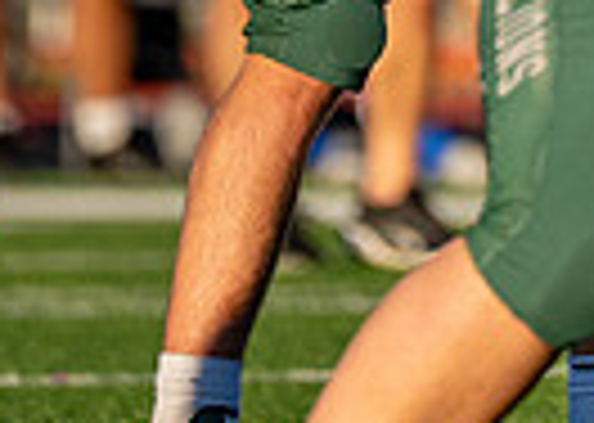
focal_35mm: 1736
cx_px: 614
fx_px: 29257
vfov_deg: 0.8
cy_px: -638
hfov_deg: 1.2
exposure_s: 1/2500
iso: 160
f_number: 2.8
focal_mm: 200
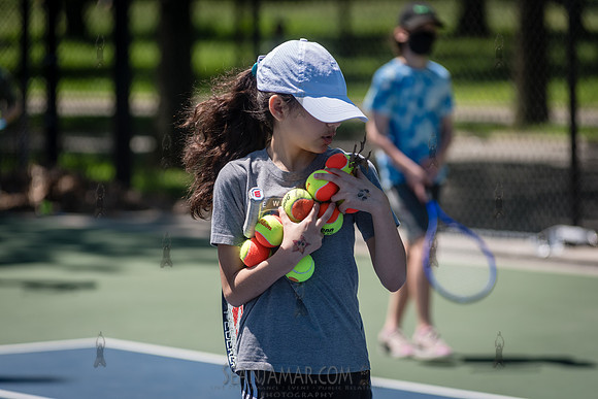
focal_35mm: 185
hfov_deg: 11.1
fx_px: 3074
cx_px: 299
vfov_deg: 7.4
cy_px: 200
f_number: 4.5
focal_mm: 185
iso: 200
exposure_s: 1/1250
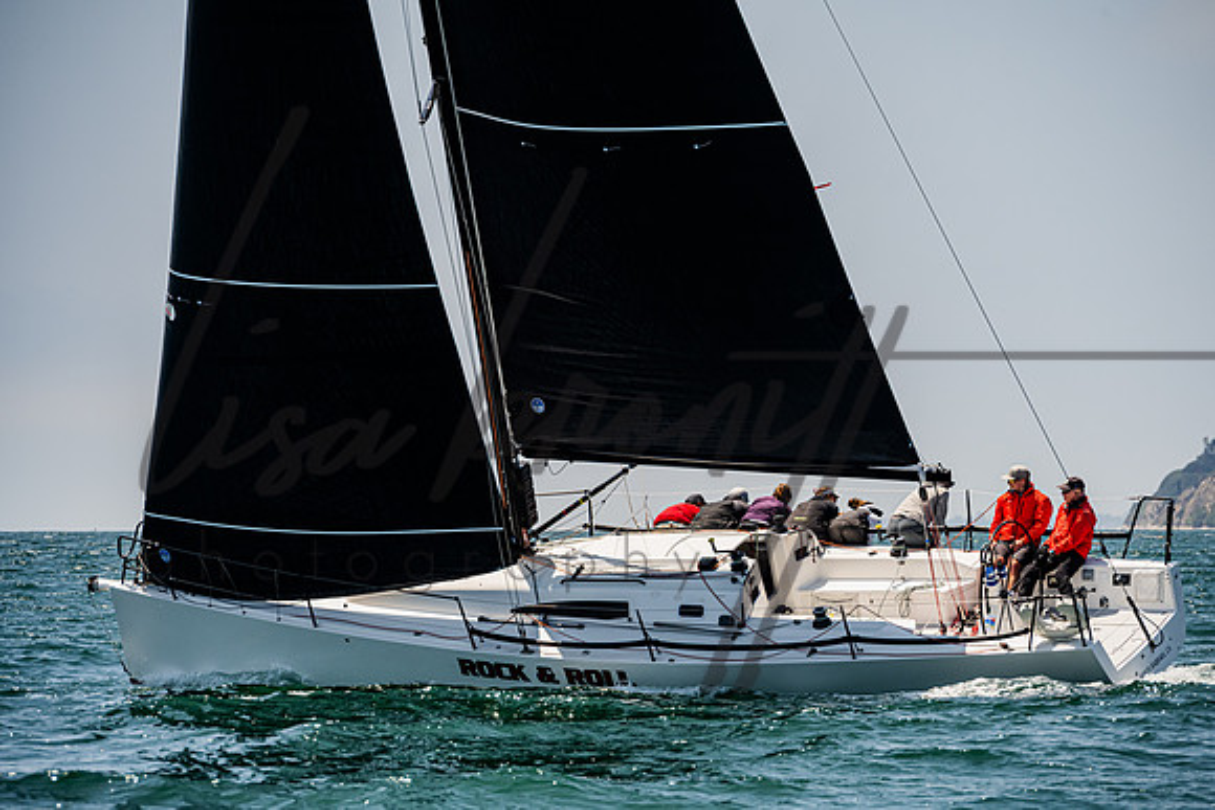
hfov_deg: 8.3
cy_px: 427
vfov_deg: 5.6
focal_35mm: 248
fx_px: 8358
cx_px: 640
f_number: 8
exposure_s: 1/1600
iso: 500
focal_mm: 230
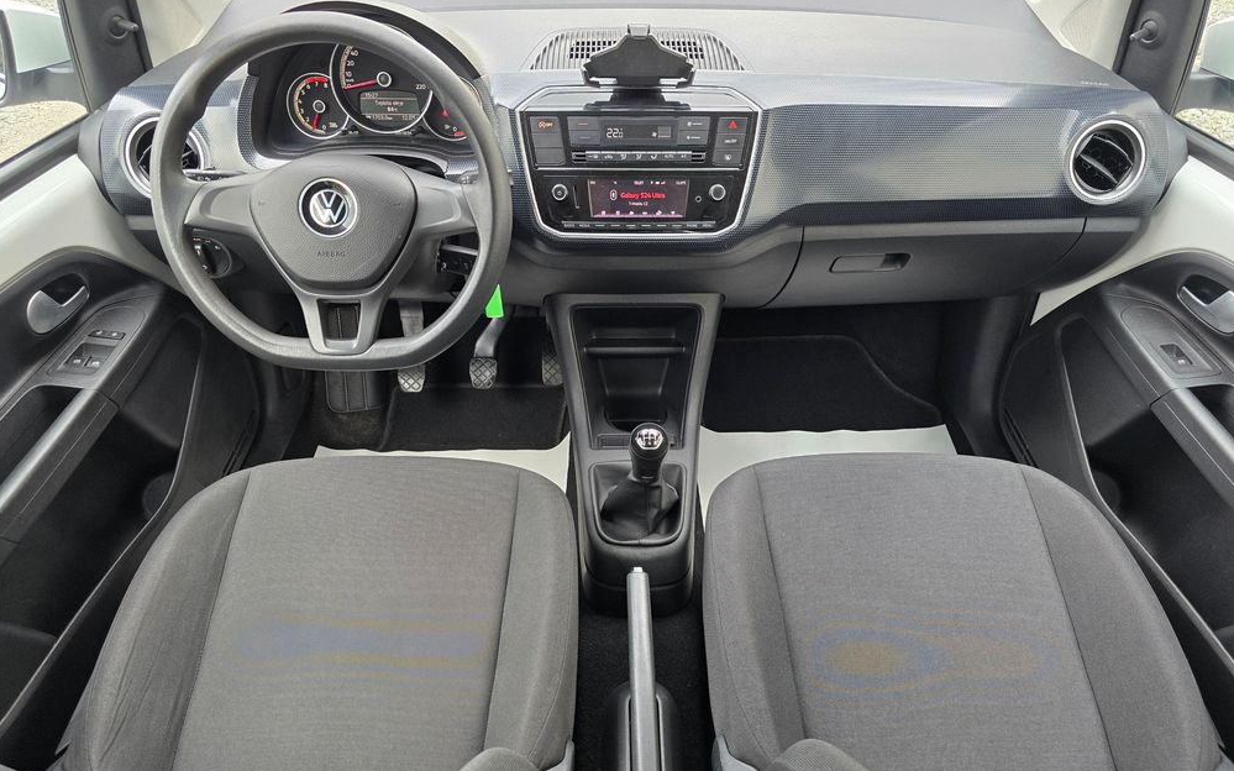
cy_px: 431
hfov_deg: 72.6
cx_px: 627
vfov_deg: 49.2
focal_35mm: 25
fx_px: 841
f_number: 1.7
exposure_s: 1/180
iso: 250
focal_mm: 6.3
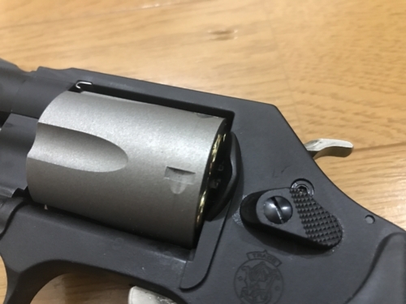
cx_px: 203
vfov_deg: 49.7
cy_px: 152
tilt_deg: -62.3
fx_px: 328
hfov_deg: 63.4
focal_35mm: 28
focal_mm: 3.99
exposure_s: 1/4
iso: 100
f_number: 1.8
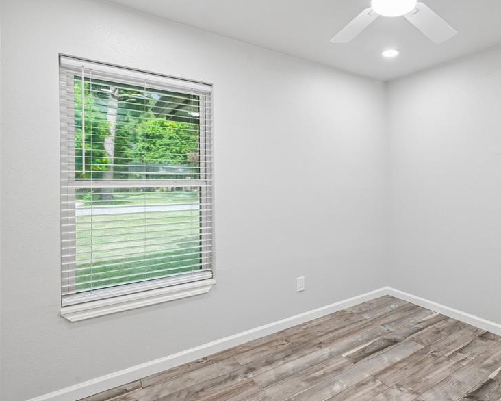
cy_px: 181
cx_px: 342
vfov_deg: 65.4
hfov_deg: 74.7
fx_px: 311
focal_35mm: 21
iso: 400
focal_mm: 16
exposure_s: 1/30
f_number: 8
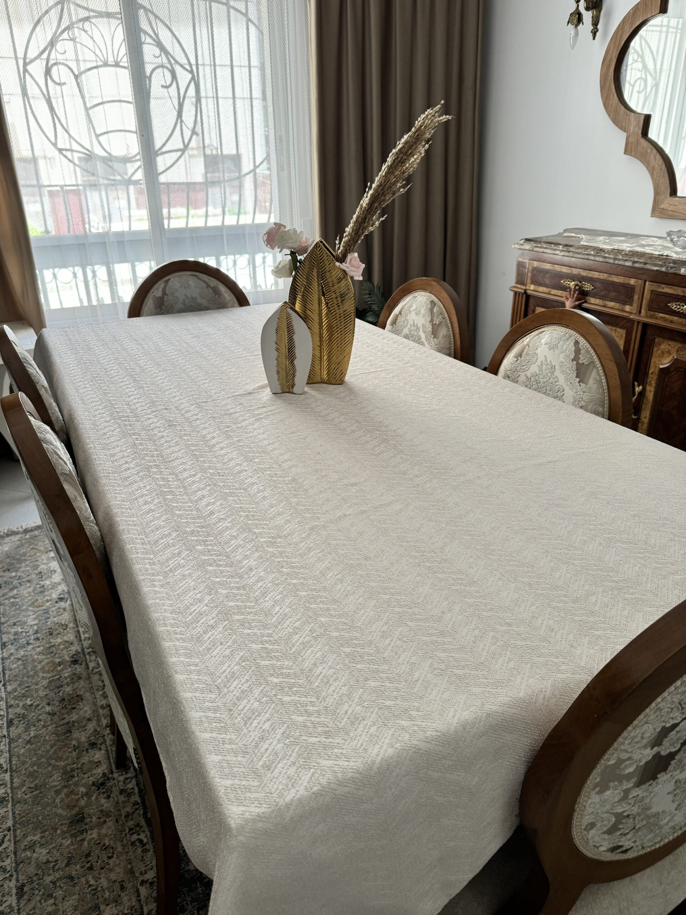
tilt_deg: -24.3
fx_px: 634
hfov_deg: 56.8
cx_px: 343
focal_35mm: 24
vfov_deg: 71.6
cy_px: 458
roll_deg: +1.1
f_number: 1.78
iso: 125
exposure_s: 1/121
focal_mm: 6.76
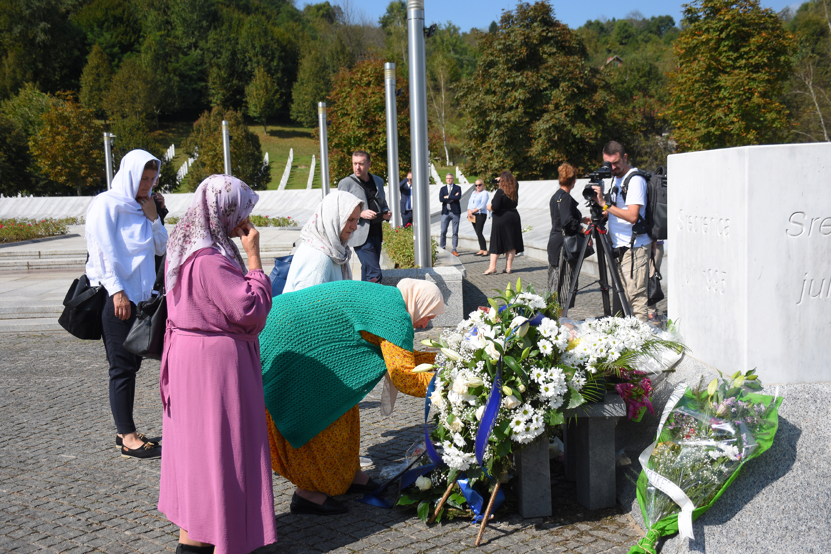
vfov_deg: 34.2
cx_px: 416
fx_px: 900
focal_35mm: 39
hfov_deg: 49.6
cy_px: 277
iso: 400
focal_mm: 26
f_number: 3.8
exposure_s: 1/4000
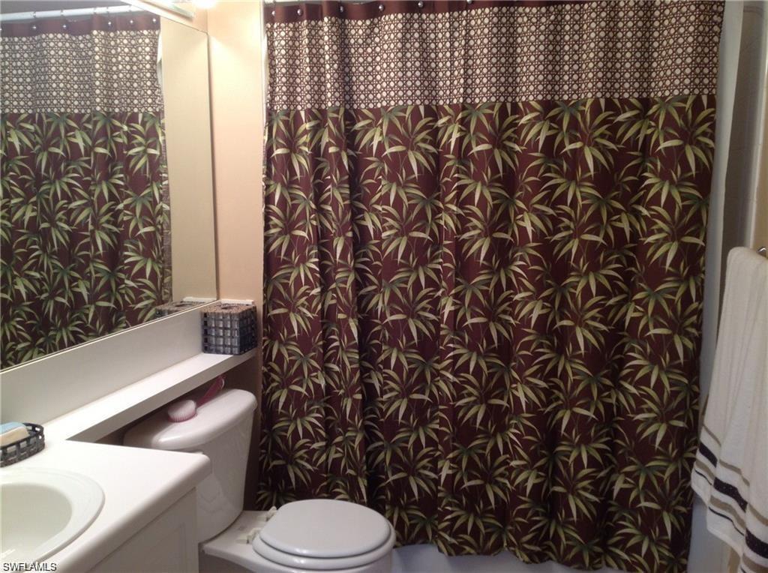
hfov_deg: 52.7
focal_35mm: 35
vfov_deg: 40.6
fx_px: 775
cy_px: 286
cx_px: 384
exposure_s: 1/30
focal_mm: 4.28
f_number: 2.4
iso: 64
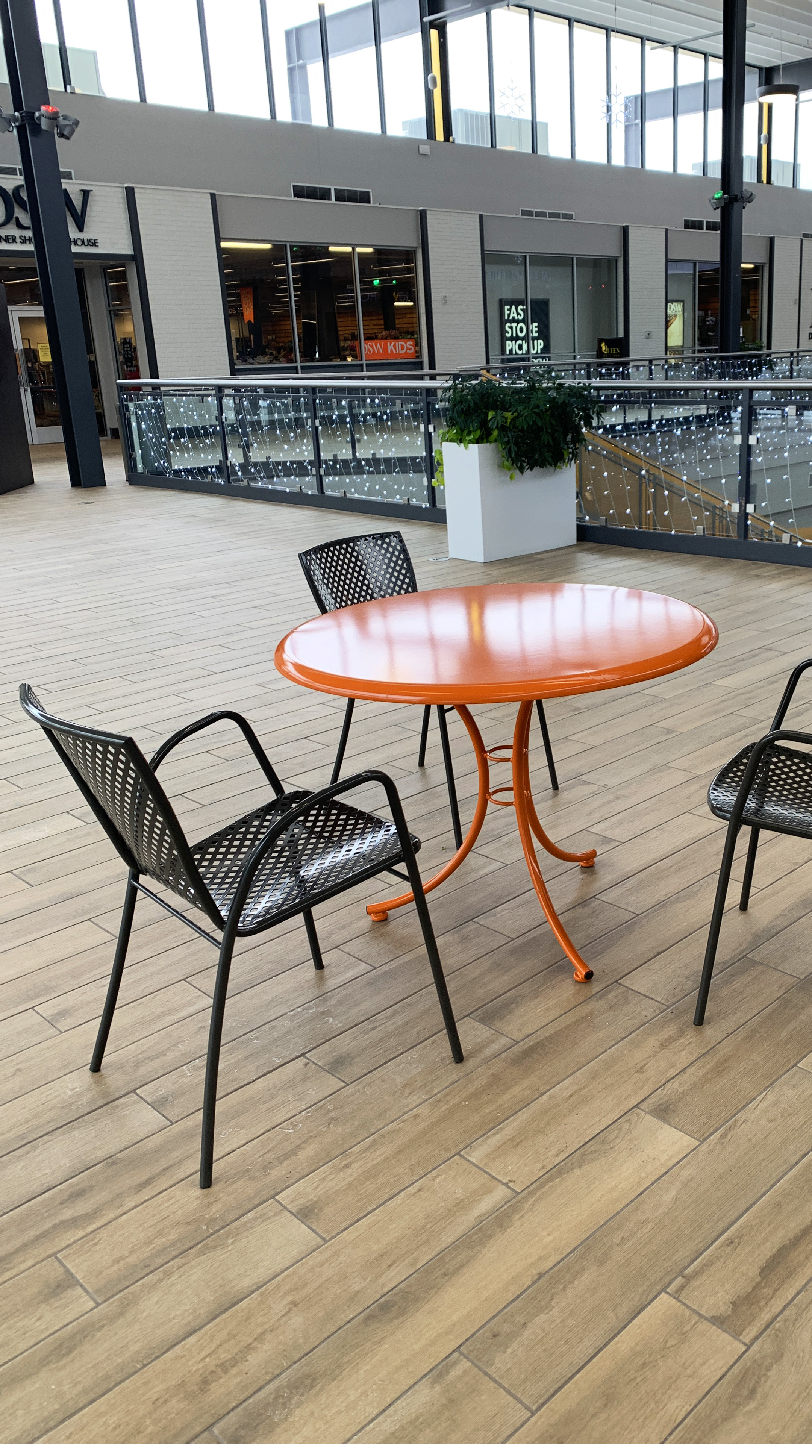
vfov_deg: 66.1
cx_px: 546
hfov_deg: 39.7
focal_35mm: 29
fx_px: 1110
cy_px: 724
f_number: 1.8
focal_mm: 4.25
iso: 50
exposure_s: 1/121
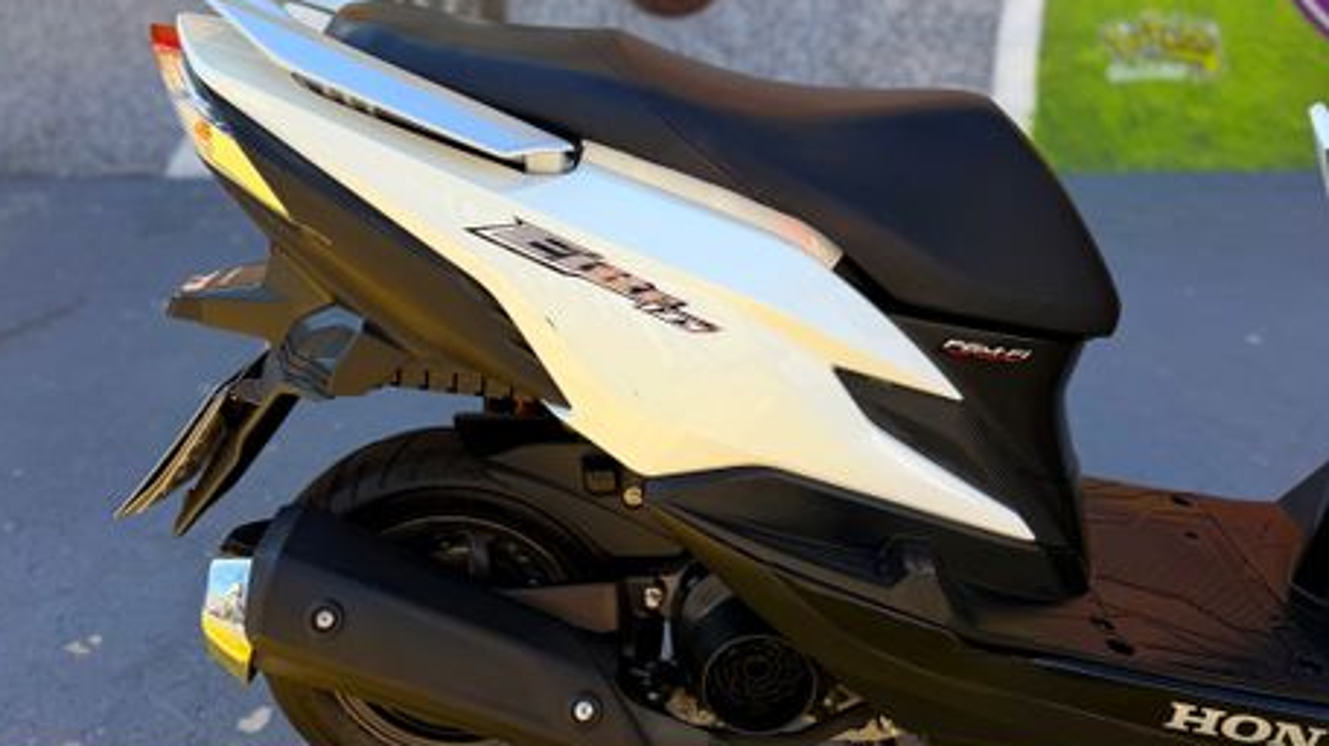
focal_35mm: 27
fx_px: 951
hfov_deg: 69.9
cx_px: 647
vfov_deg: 42.7
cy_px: 306
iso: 80
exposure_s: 1/683
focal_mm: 6.76
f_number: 1.78
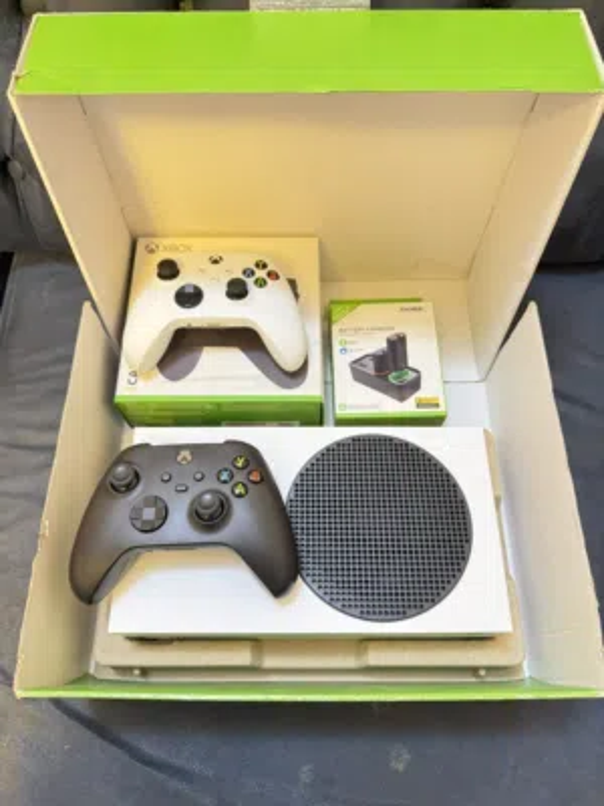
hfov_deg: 56.8
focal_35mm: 24
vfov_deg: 71.6
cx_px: 302
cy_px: 403
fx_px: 558
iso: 1000
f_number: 1.78
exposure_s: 1/33
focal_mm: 6.76
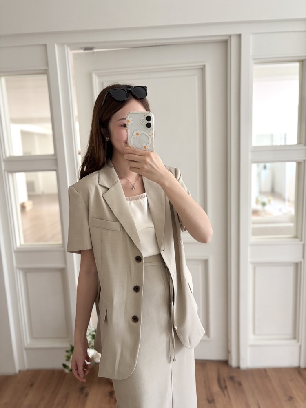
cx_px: 153
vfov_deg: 67.3
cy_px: 204
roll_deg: +1.8
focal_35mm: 26
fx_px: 306
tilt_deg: -18.9
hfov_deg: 53.1
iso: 200
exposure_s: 1/60
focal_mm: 5.96
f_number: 1.6
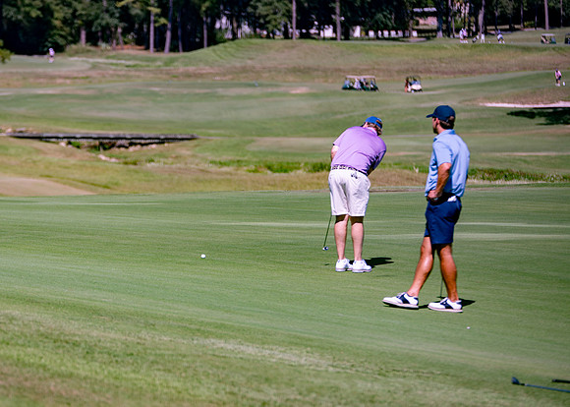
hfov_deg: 10.6
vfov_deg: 7.6
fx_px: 3054
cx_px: 132
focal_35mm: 189
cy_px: 187
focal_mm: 125
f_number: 2.8
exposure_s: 1/2500
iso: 100
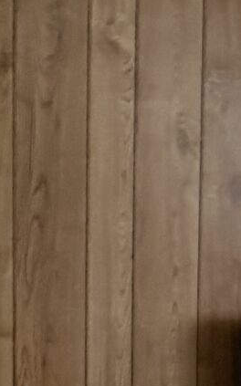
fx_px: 1620
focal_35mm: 154
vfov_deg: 13.1
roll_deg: -1.9
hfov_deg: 7.3
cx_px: 772
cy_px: 508
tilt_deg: -10.3
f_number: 1.78
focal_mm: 6.76
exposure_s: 1/60
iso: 400
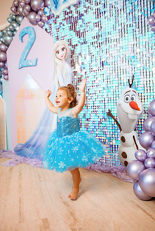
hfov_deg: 45.0
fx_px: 187
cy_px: 112
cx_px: 78
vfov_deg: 63.6
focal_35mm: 29
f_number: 3.5
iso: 500
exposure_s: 1/200
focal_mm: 28
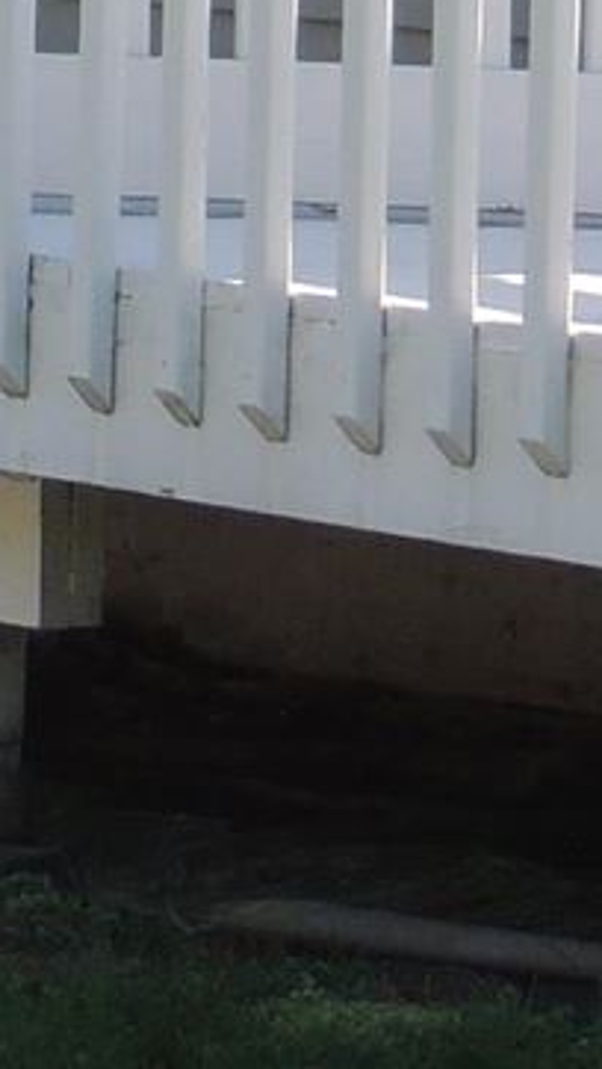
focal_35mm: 381
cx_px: -381
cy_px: -1388
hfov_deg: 3.2
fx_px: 10797
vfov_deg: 5.5
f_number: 3.7
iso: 100
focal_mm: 9.8
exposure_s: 1/250
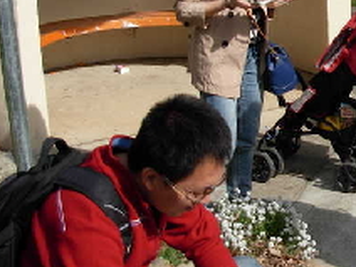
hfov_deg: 21.9
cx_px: 354
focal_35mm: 86
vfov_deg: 17.1
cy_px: 87
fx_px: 884
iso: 79
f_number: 2.9
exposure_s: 1/912
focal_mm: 6.3
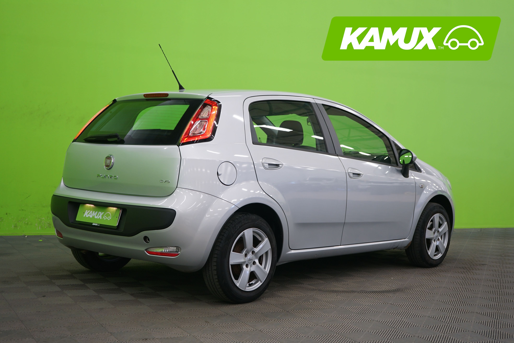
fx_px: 714
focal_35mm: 50
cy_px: 172
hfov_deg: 39.6
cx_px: 257
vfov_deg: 27.0
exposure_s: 1/10
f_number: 5
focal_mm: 50
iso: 400
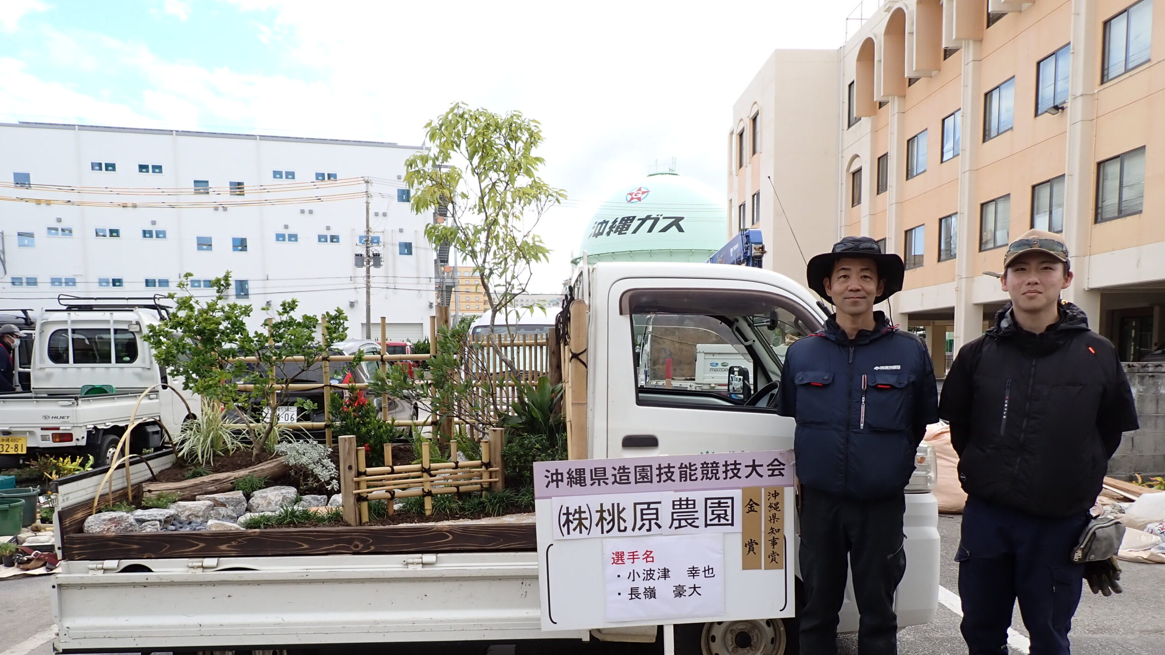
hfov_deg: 67.9
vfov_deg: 40.9
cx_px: 582
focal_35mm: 28
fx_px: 865
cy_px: 447
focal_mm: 4.5
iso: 100
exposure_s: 1/400
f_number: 2.8
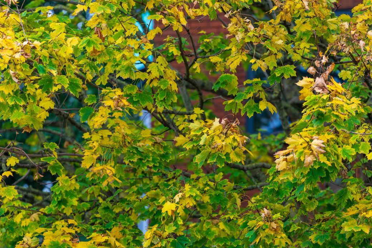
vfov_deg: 5.6
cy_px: 147
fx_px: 2541
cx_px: 212
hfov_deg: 8.4
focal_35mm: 246
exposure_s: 1/400
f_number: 2
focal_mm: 200
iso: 100
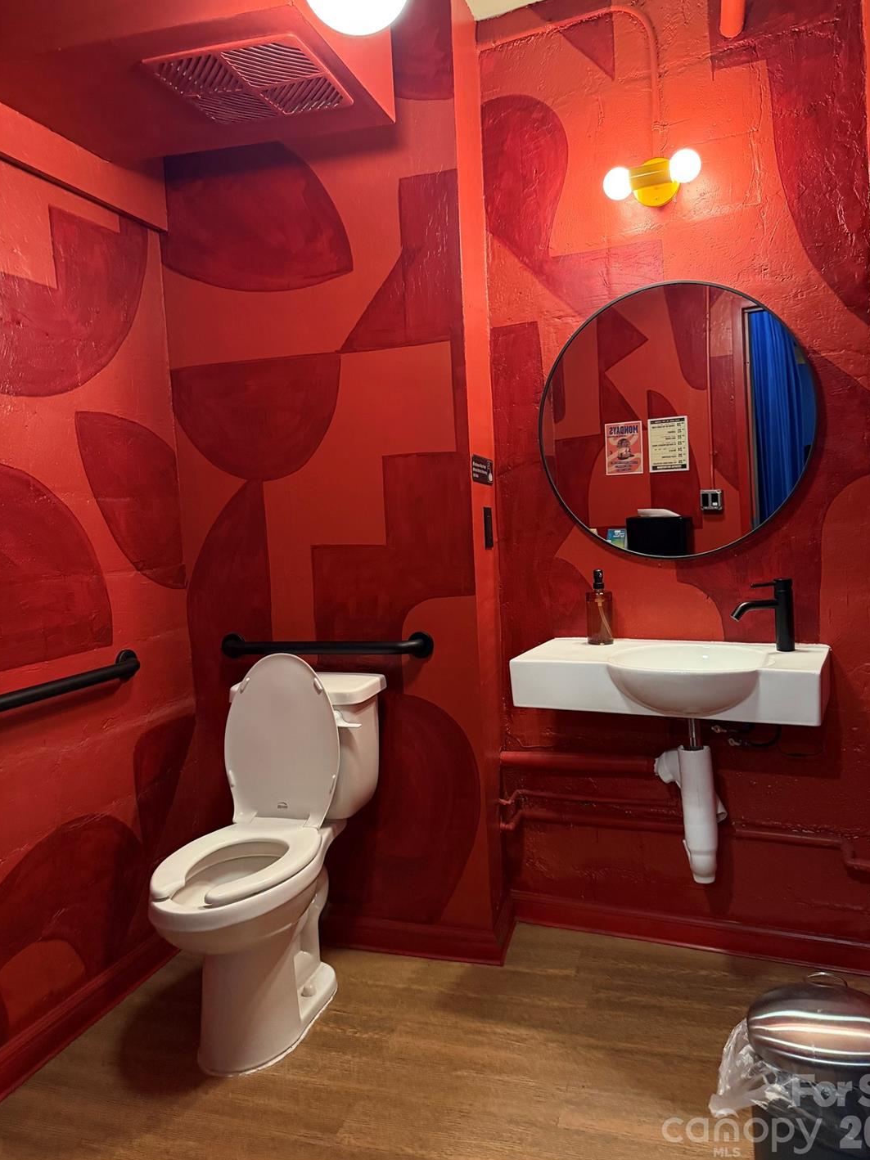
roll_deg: +1.1
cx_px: 467
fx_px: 872
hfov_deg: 53.0
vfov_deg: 67.2
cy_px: 537
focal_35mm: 26
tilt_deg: -2.6
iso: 640
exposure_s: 1/40
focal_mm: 6.76
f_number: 1.78
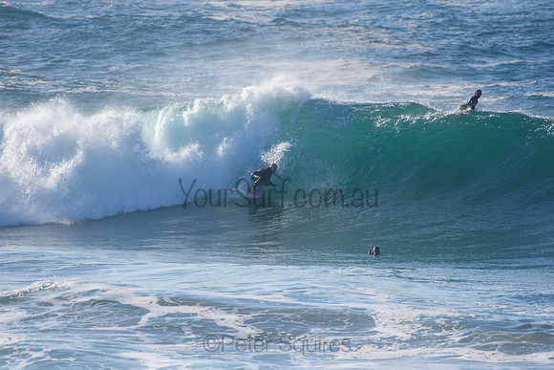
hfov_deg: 2.7
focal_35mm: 750
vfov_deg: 1.8
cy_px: 185
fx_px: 11544
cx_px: 277
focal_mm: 500
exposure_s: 1/2000
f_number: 5.6
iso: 360
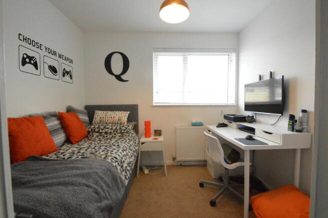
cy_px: 109
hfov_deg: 100.4
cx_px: 164
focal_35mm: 15
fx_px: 137
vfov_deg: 77.2
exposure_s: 1/40
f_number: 8
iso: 6400
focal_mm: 10
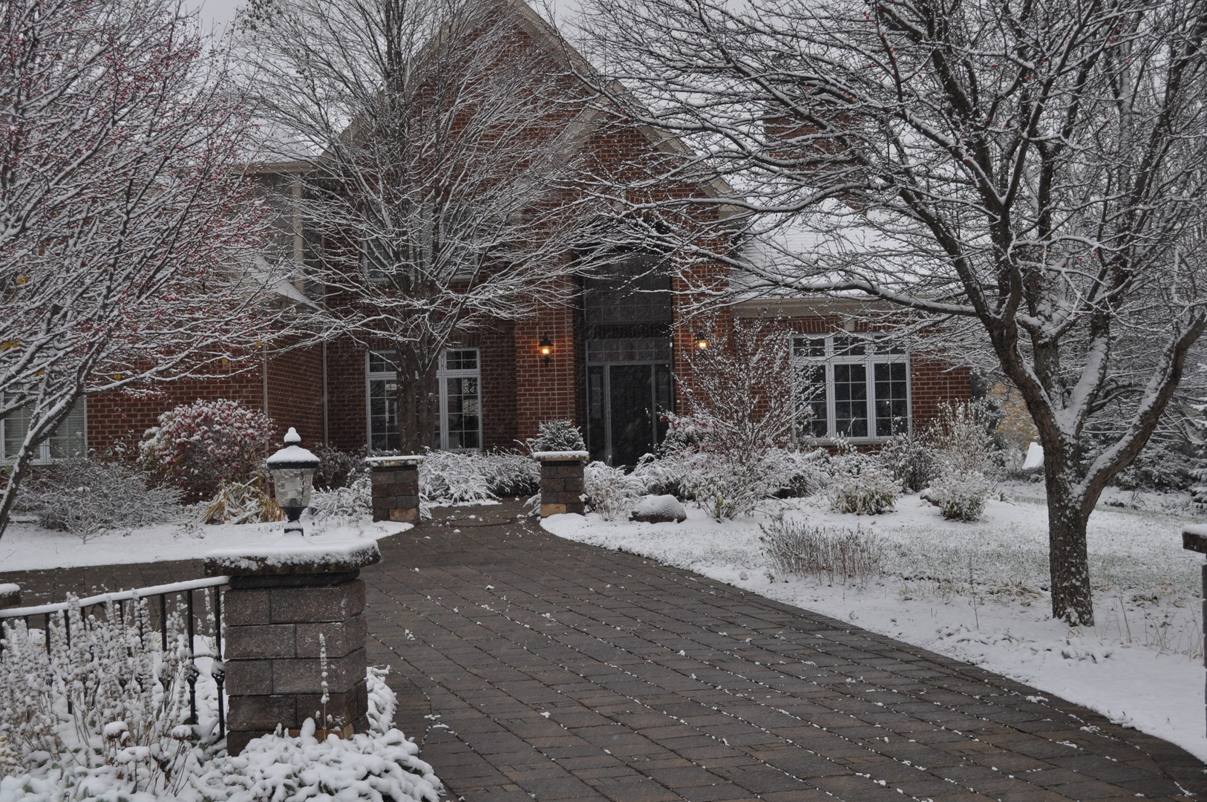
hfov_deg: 38.9
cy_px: 401
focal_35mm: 51
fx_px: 1708
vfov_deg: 26.4
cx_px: 604
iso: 500
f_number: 7.1
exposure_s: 1/200
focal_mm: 34
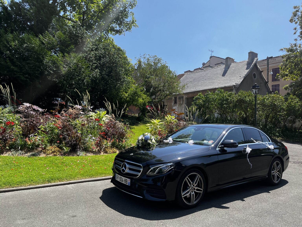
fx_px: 227
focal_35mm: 26
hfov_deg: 67.3
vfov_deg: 53.1
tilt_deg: +2.6
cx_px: 151
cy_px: 114
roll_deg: -2.4
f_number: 1.6
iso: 50
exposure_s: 1/1862
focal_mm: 5.1
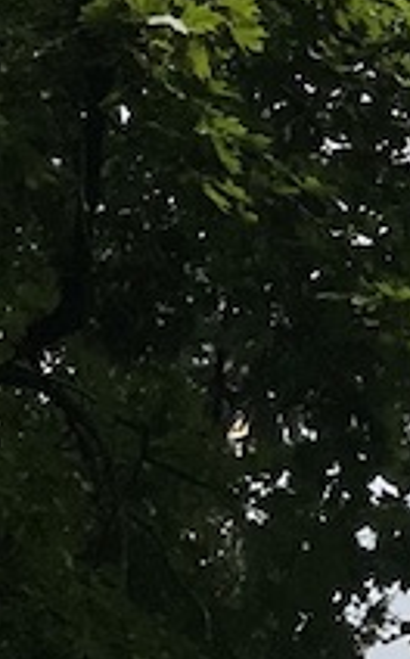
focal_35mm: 186
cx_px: 991
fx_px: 3334
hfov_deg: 6.7
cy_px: -361
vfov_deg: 10.8
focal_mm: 3
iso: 16
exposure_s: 1/2667
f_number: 1.8
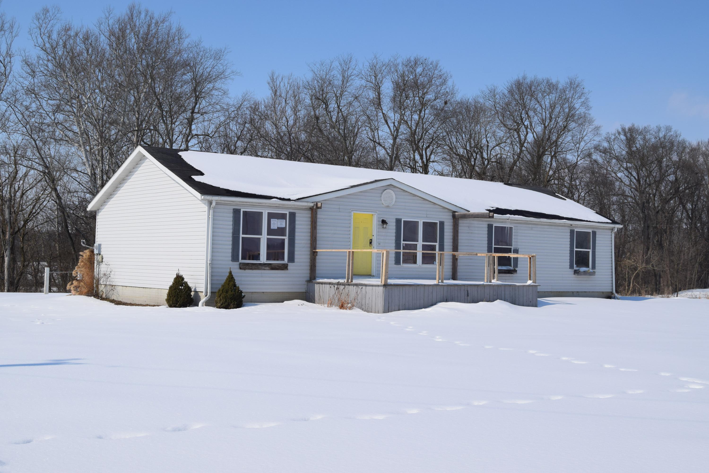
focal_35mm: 46
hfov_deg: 42.3
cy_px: 236
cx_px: 354
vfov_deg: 28.9
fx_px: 916
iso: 200
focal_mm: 31
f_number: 13
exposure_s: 1/640
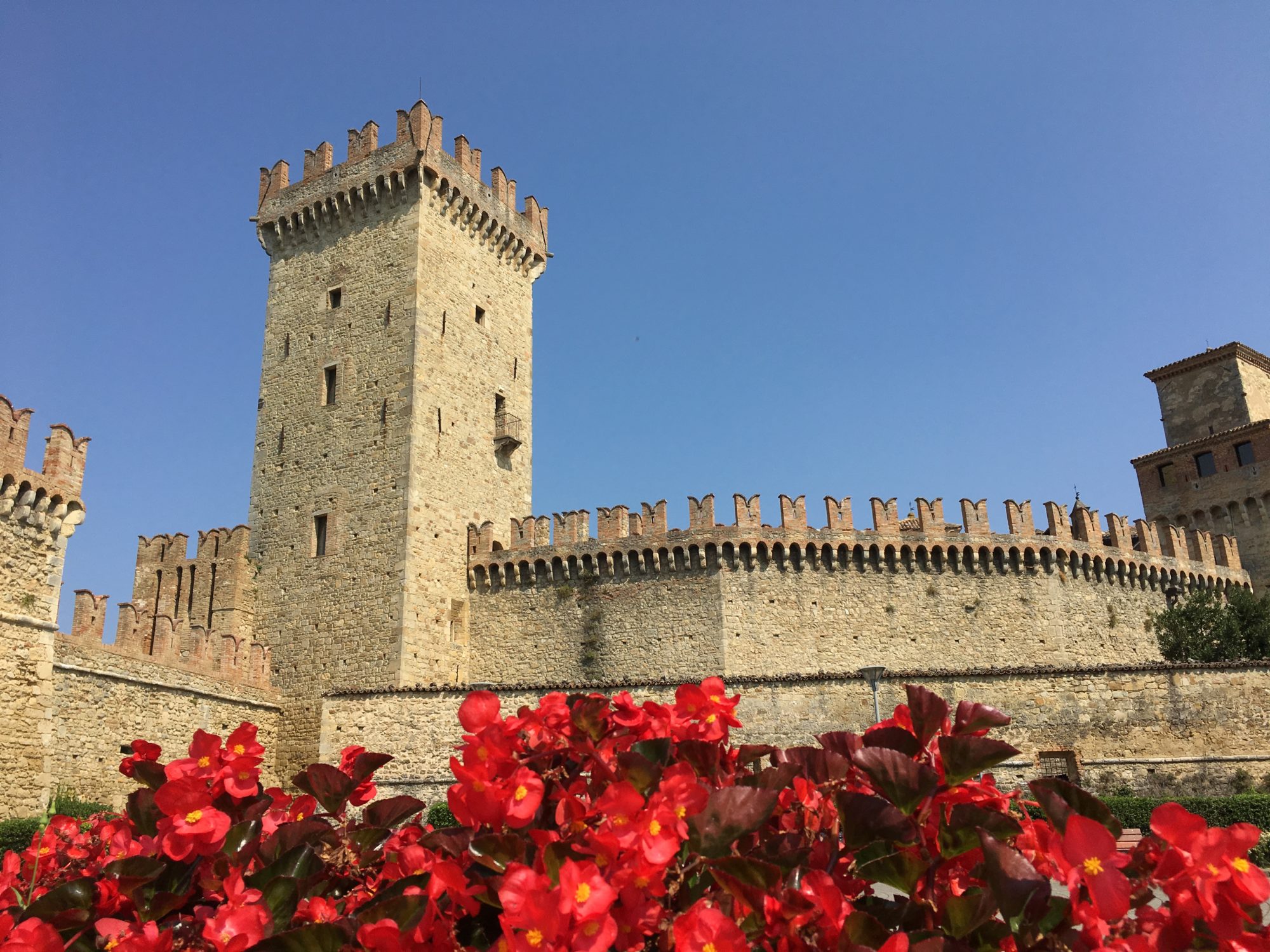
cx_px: 635
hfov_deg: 61.7
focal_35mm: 29
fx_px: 1064
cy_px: 476
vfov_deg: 48.2
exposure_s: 1/3344
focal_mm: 4.15
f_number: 2.2
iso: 25
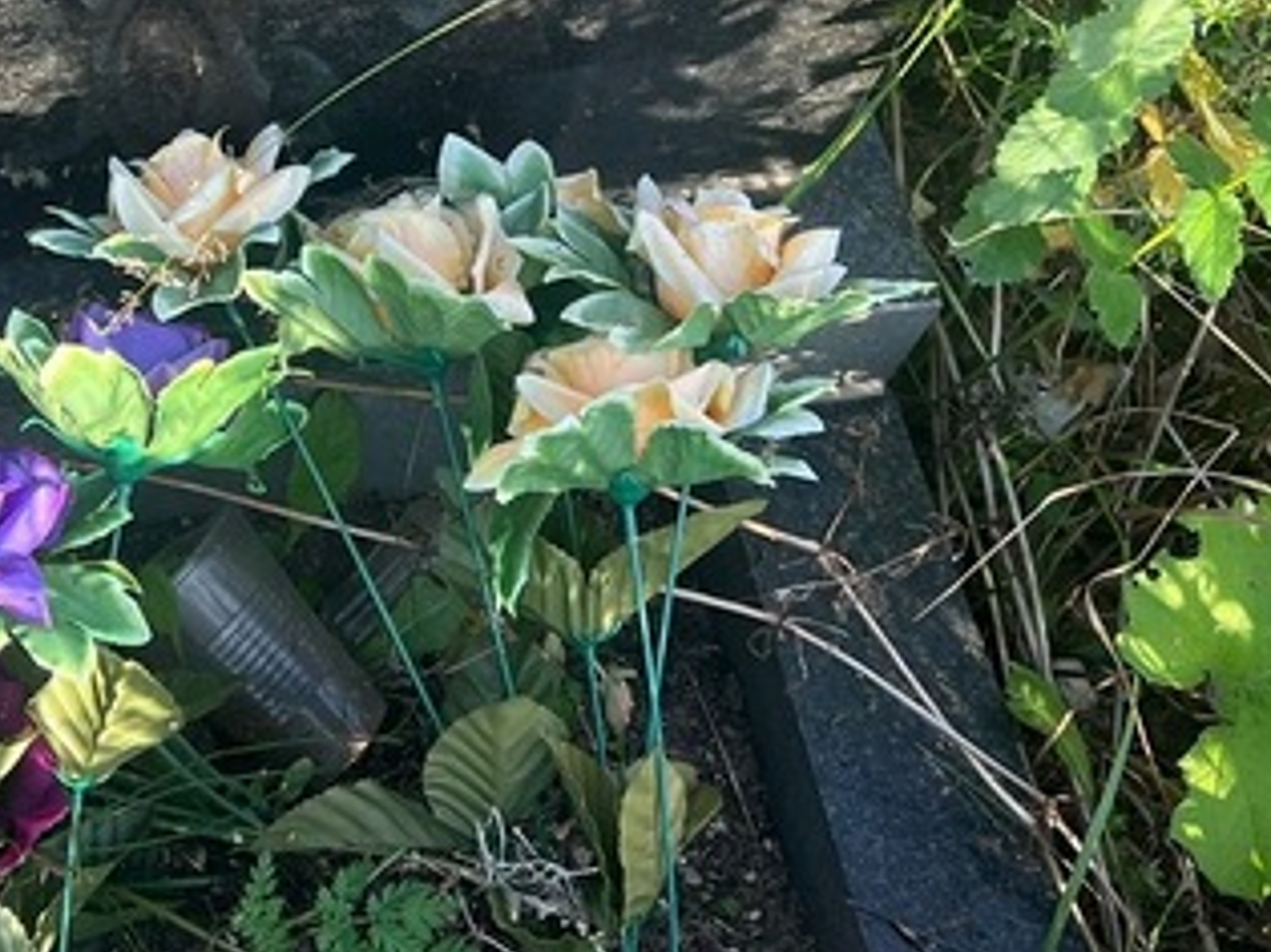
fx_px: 2422
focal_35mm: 66
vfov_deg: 21.4
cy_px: -20
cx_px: 331
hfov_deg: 29.0
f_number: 1.5
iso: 50
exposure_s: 1/307
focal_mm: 5.7
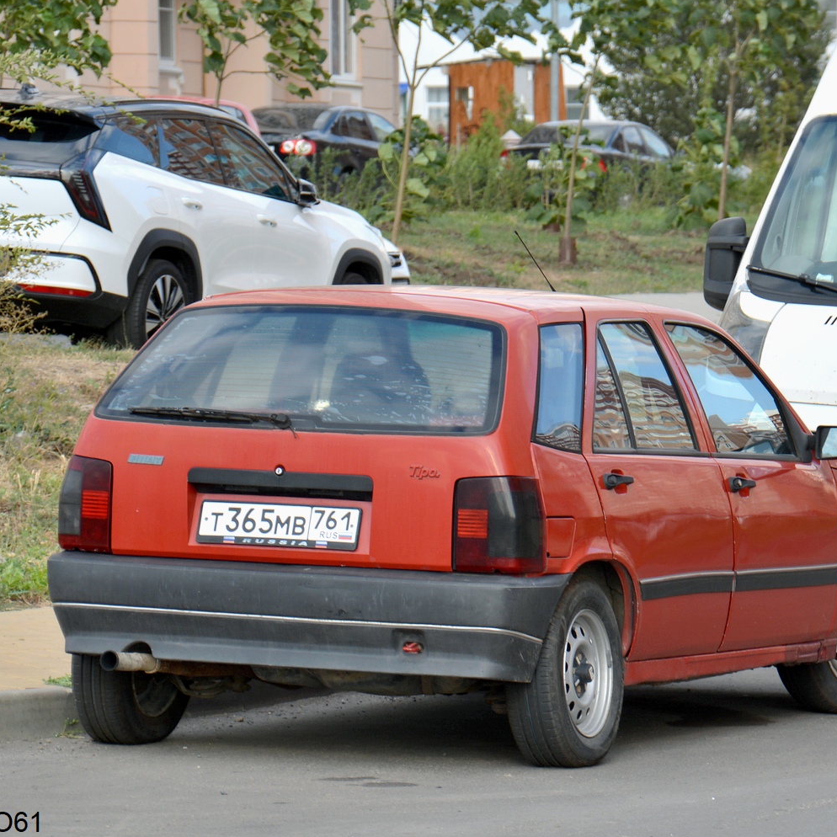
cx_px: 522
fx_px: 6839
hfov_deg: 7.0
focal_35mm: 250
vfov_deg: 7.0
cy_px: 418
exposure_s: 1/200
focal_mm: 130
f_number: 8
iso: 200
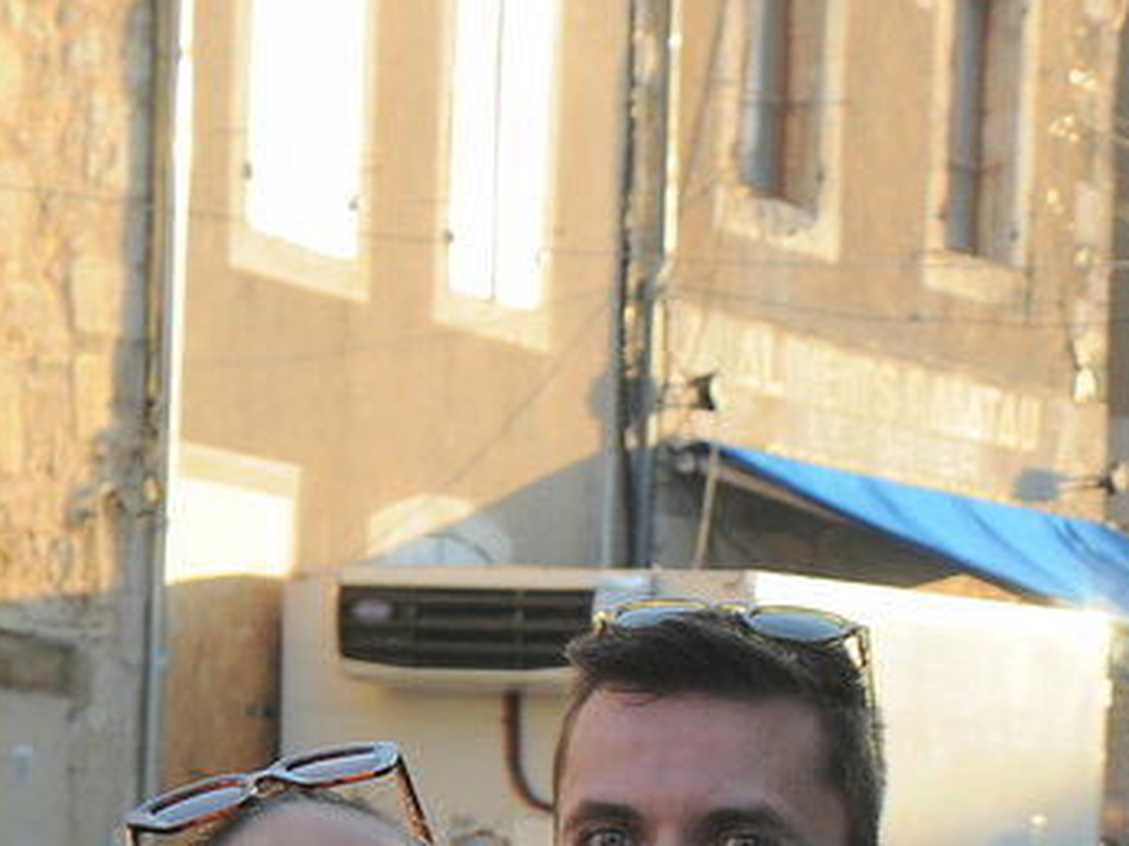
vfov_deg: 8.2
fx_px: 5793
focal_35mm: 178
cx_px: 722
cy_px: 1101
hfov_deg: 11.1
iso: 200
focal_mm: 35
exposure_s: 1/125
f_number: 5.6
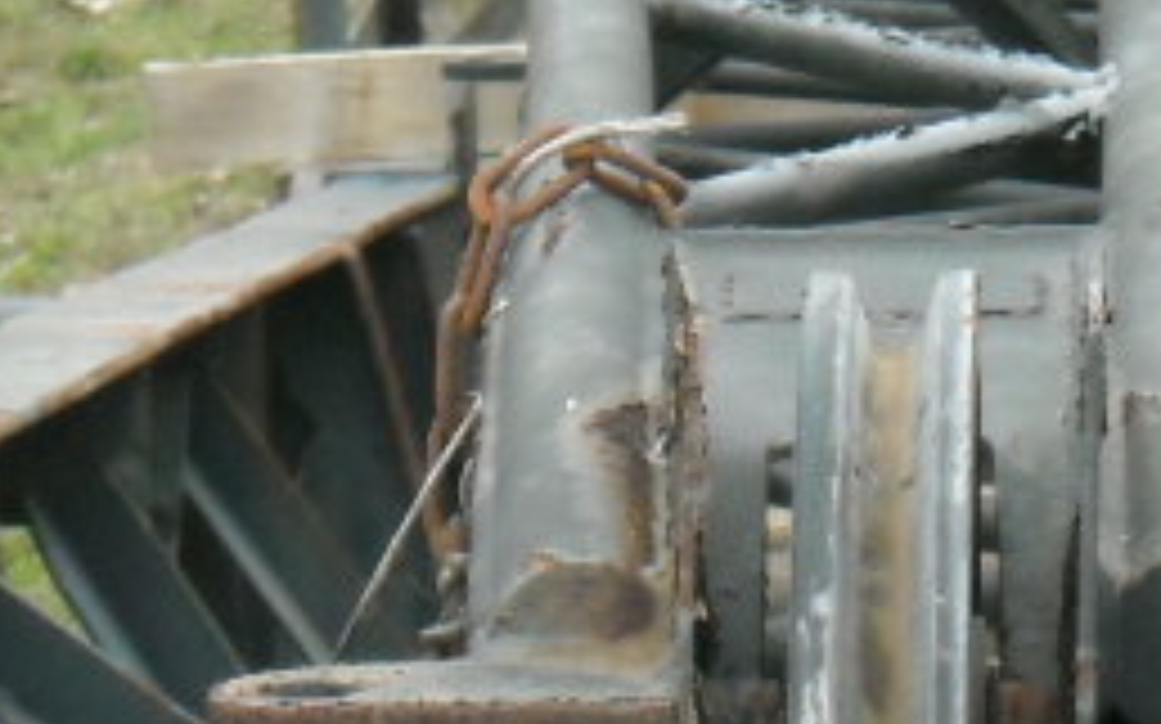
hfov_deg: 7.6
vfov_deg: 4.8
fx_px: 8729
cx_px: 1022
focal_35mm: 276
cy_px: 355
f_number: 4.7
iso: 644
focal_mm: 17.1
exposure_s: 1/250
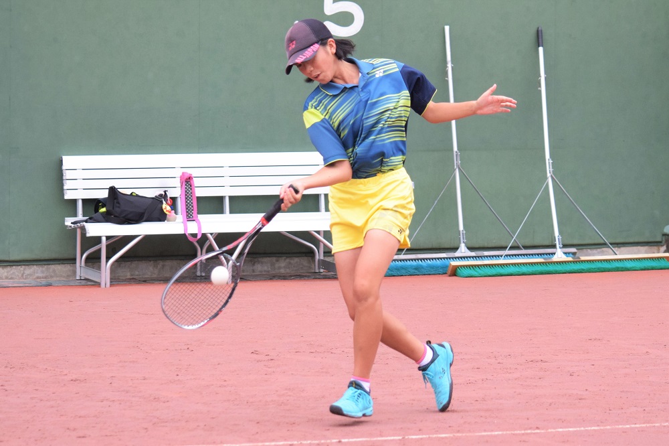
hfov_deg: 14.9
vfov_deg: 9.9
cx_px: 334
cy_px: 223
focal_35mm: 138
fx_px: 2564
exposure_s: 1/1250
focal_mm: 92
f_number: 4.5
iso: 1250
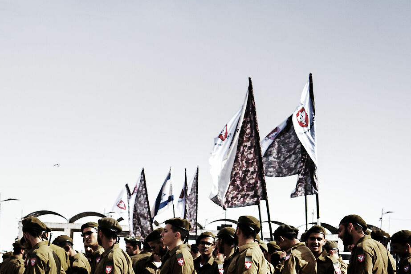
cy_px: 339
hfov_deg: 21.1
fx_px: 1039
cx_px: -61
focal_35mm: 91
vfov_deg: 14.5
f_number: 5.6
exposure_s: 1/1000
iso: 100
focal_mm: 35
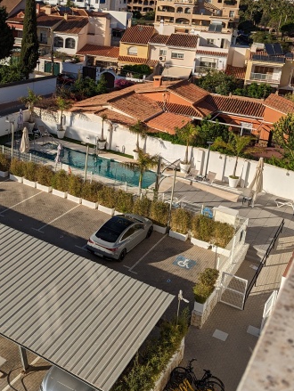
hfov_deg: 34.1
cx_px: 97
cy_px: 140
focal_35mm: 42
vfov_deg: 44.3
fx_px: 475
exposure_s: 1/4926
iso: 42
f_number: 1.85
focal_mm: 6.81
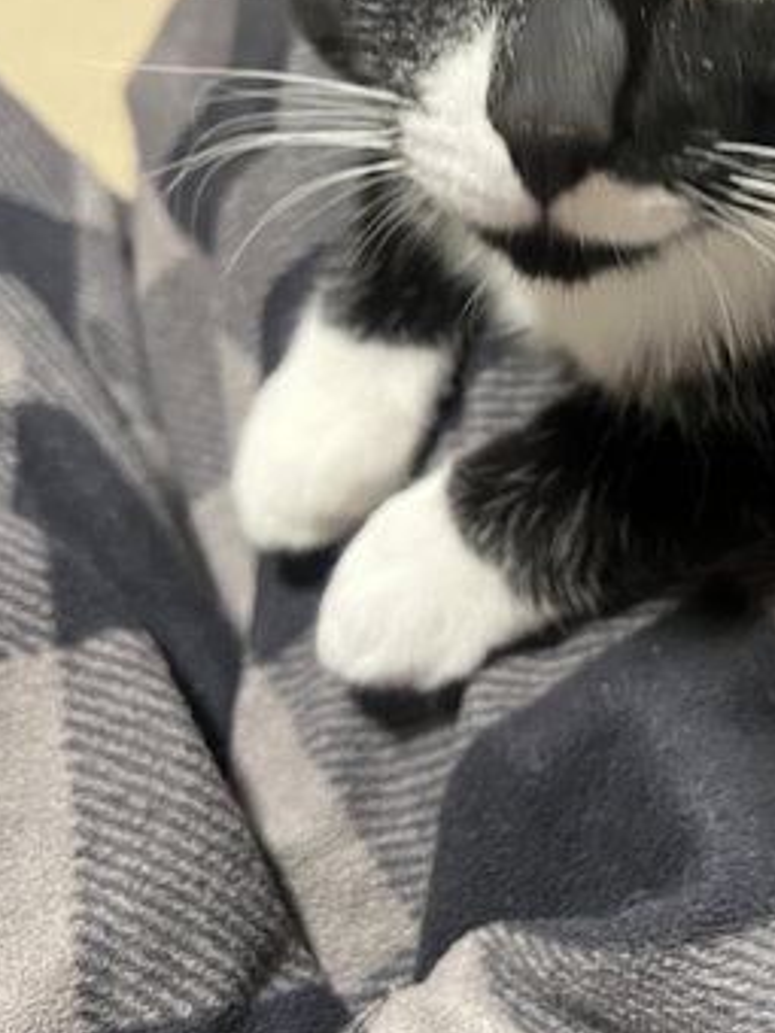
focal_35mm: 51
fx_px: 1522
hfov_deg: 27.6
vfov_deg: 35.4
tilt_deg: -47.4
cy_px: 117
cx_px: 687
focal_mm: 5.1
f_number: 1.6
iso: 500
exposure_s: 1/40
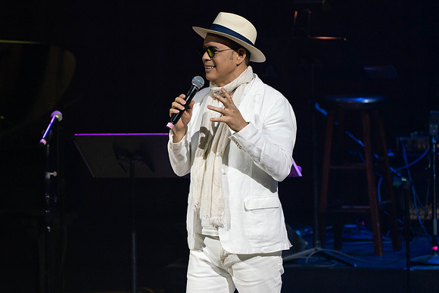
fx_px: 7242
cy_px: 157
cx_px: 176
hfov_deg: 3.5
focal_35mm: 594
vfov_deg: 2.3
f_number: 5.6
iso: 2500
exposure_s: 1/250
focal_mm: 400
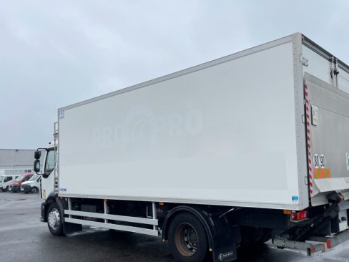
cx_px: 200
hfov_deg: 56.6
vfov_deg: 44.0
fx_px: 323
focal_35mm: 32
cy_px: 155
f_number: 1.6
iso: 32
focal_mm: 4.2
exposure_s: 1/1159
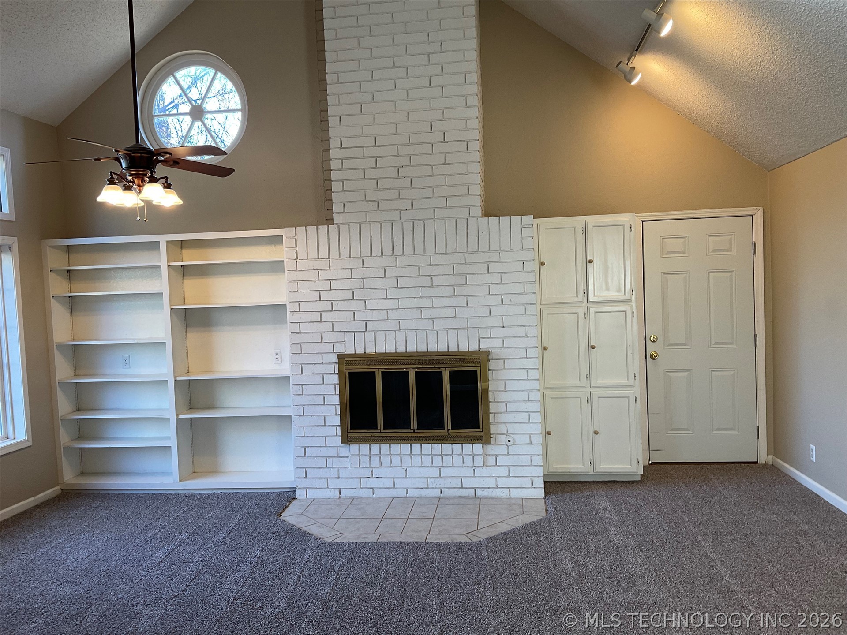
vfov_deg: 48.2
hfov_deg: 61.7
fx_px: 710
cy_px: 318
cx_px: 424
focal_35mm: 29
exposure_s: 1/60
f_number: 1.8
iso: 40
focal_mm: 3
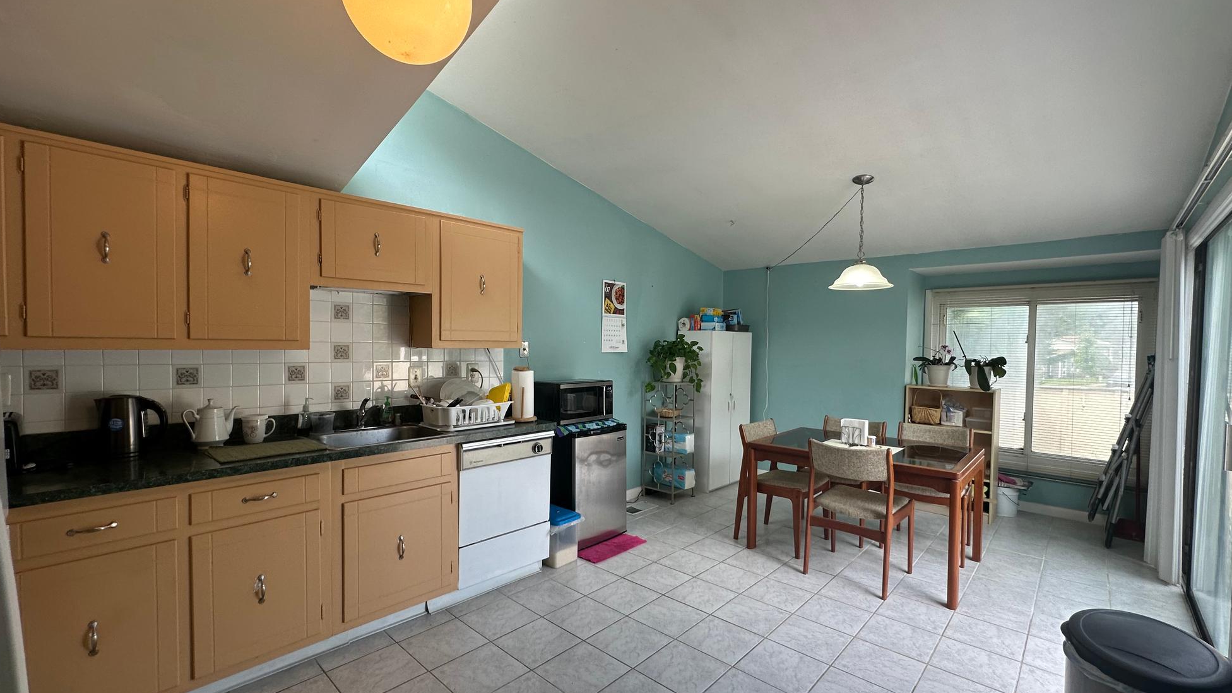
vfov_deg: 67.1
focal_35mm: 16
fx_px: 523
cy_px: 358
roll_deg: -0.8
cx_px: 617
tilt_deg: -1.3
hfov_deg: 99.4
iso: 64
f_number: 2.2
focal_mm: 2.22
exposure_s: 1/120
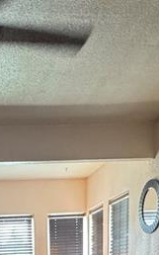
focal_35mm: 59
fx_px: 410
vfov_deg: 27.6
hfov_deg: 21.3
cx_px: 3
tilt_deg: -10.9
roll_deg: +2.4
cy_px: 348
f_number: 2.2
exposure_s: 1/60
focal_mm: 2.22
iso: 500
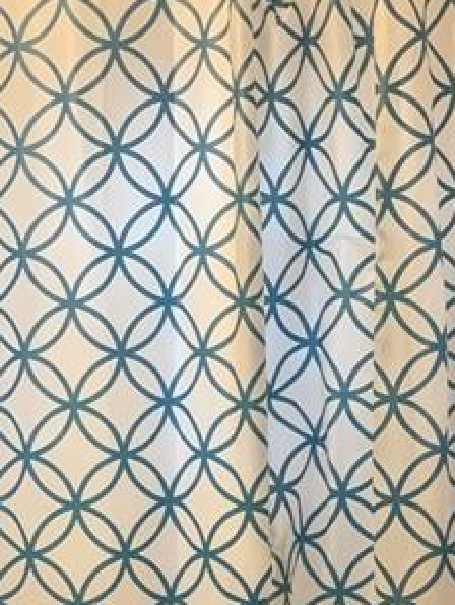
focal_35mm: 134
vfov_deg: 14.6
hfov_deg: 11.1
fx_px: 2345
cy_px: 493
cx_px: 276
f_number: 2.4
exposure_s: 1/60
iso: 200
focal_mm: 6
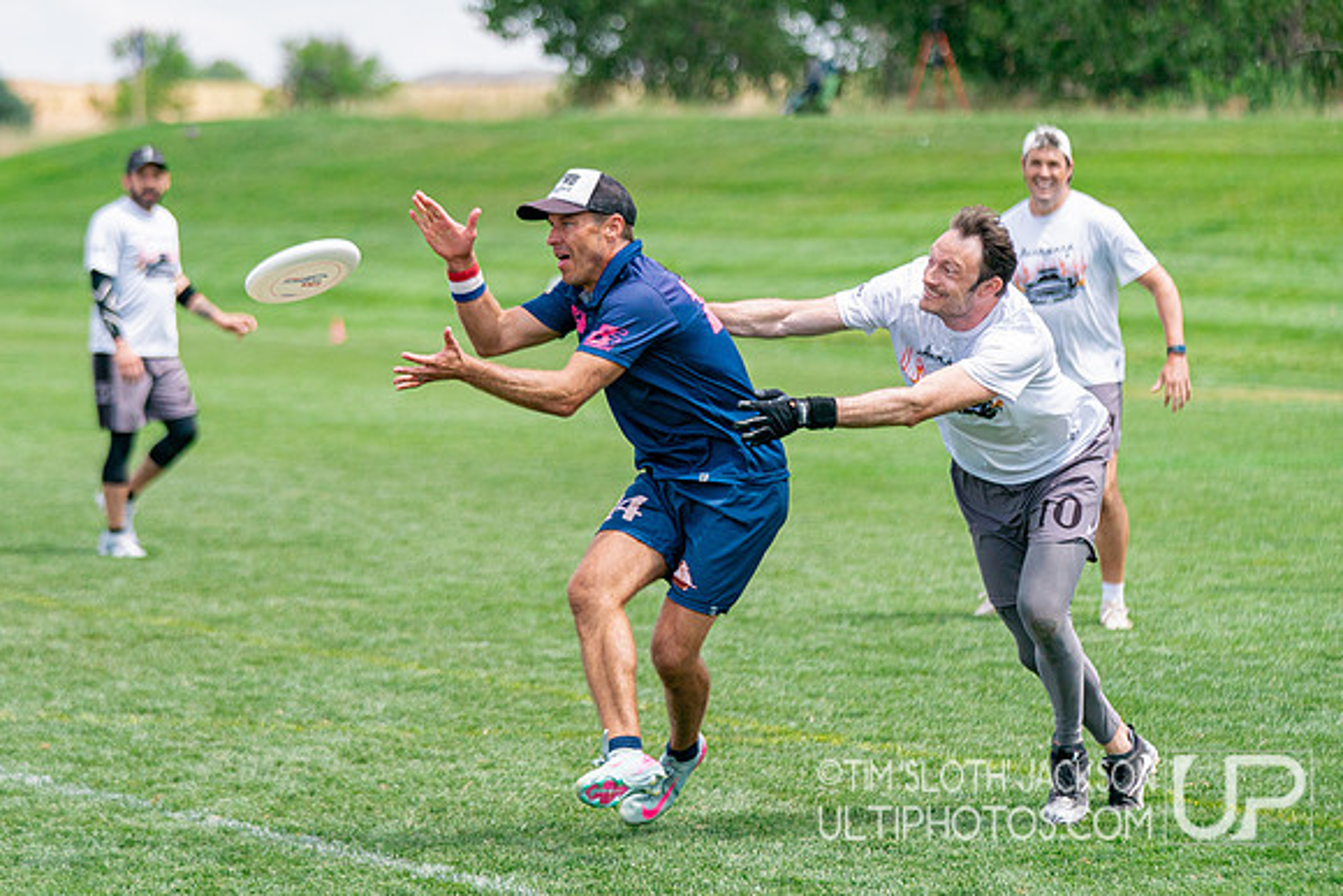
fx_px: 6614
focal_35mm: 177
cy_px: 468
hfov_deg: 11.6
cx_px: 559
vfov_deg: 7.8
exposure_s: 1/8000
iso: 500
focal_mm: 114
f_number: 2.8
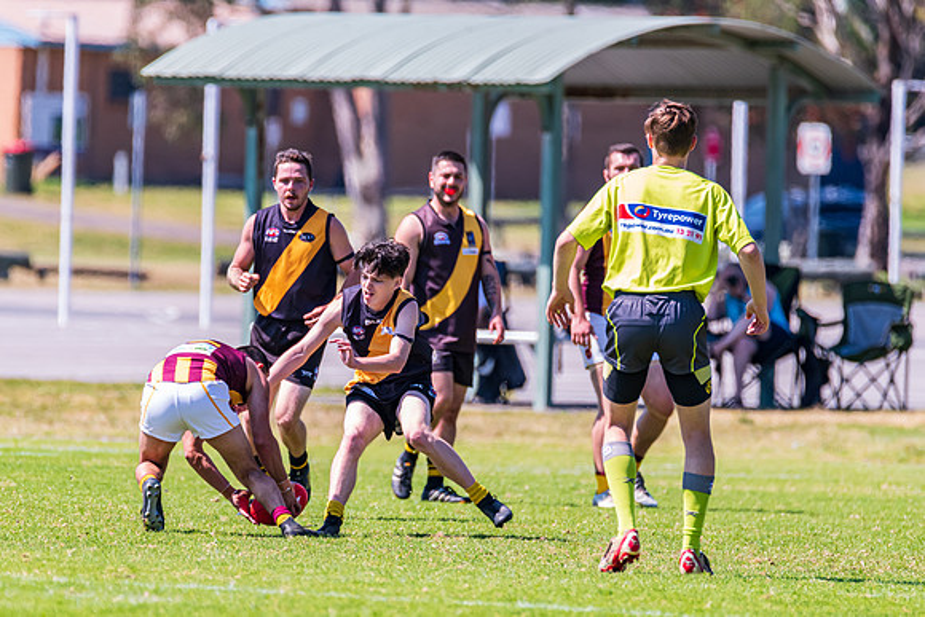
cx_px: 397
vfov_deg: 1.8
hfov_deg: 2.7
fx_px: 19360
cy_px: 352
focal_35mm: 753
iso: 800
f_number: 8
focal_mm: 600
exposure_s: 1/1250
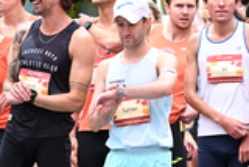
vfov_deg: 3.8
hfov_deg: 5.8
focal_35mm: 358
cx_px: 159
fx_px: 2478
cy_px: 41
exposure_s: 1/500
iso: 2000
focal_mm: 104
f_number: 4
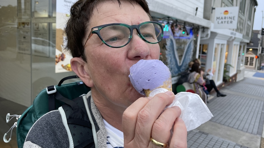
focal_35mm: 29
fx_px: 203
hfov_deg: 66.1
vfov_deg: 40.1
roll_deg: -3.2
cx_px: 133
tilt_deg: -4.4
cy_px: 65
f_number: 1.6
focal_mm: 4.2
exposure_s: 1/120
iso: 100
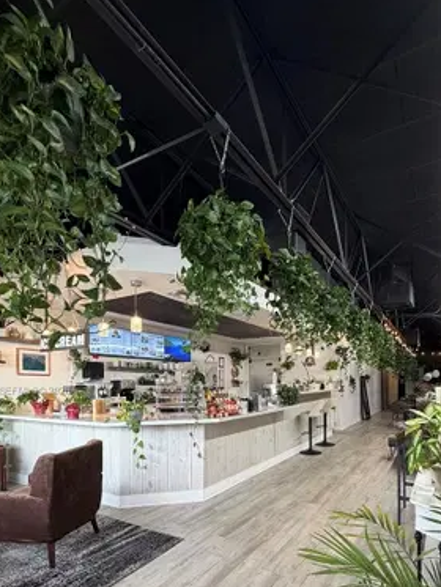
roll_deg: +0.9
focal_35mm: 20
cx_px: 255
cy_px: 391
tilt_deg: -1.2
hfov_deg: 65.6
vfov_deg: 79.1
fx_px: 340
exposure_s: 1/120
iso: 250
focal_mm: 2.22
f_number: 2.2
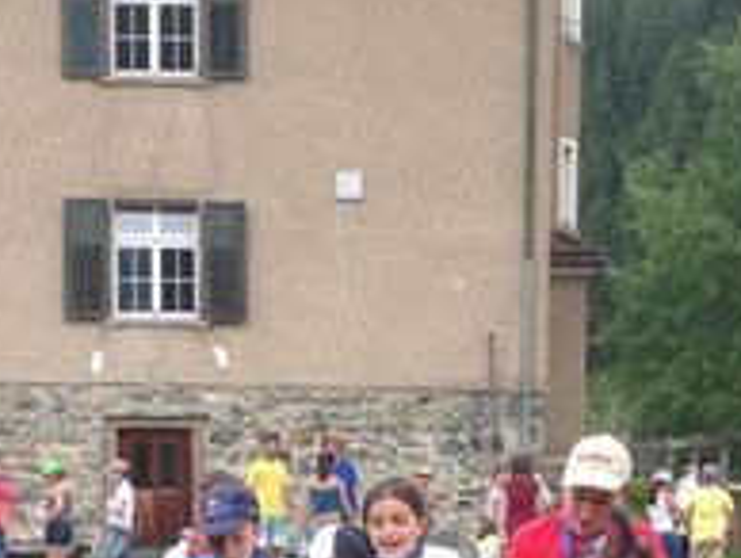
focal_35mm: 102
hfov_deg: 19.2
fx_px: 2186
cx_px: 290
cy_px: 722
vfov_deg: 14.0
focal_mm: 4.12
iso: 50
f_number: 2.4
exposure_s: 1/319
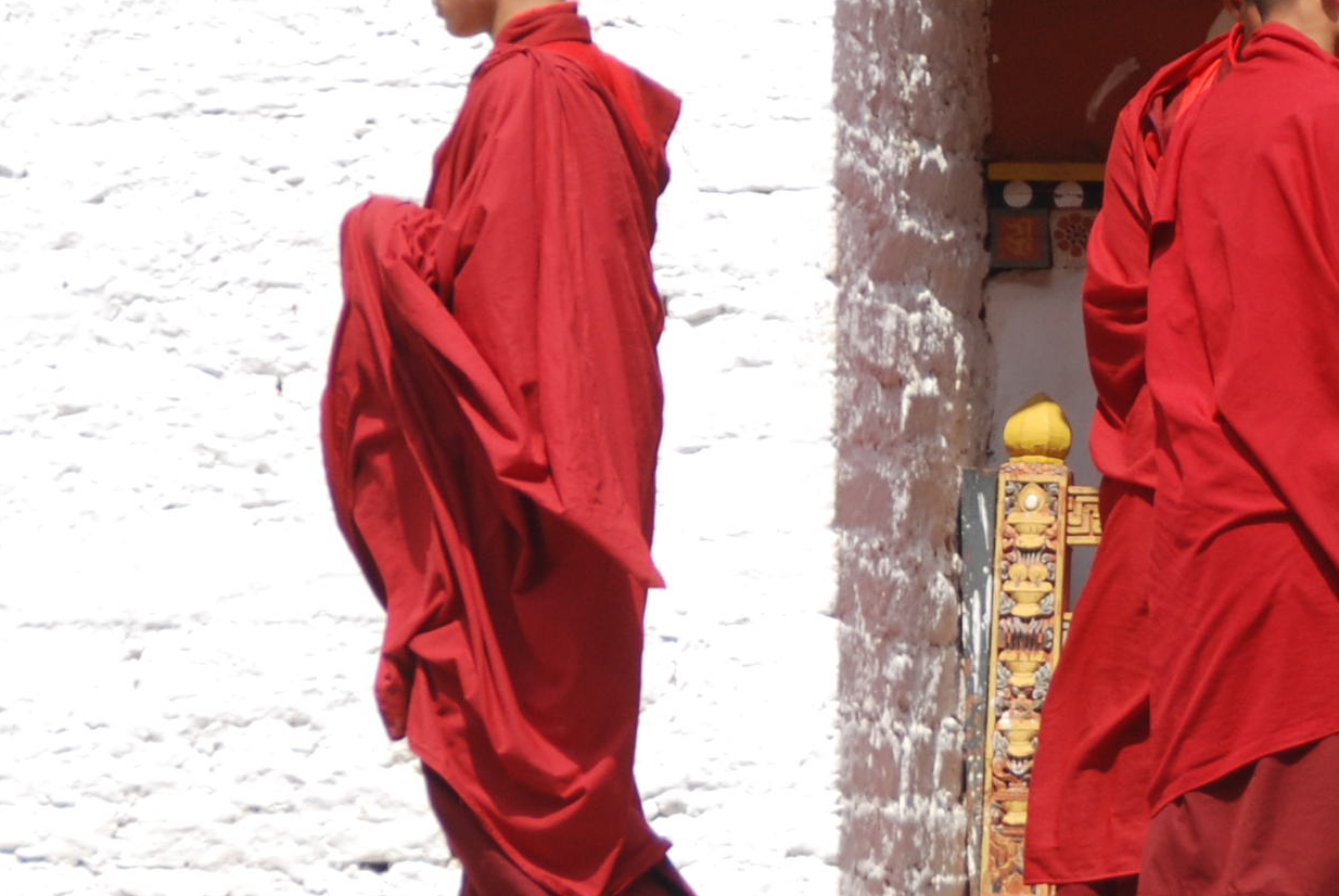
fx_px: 14374
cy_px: 5
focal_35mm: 386
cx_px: 1714
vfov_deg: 3.6
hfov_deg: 5.3
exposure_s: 1/400
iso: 200
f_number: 5.3
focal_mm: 82
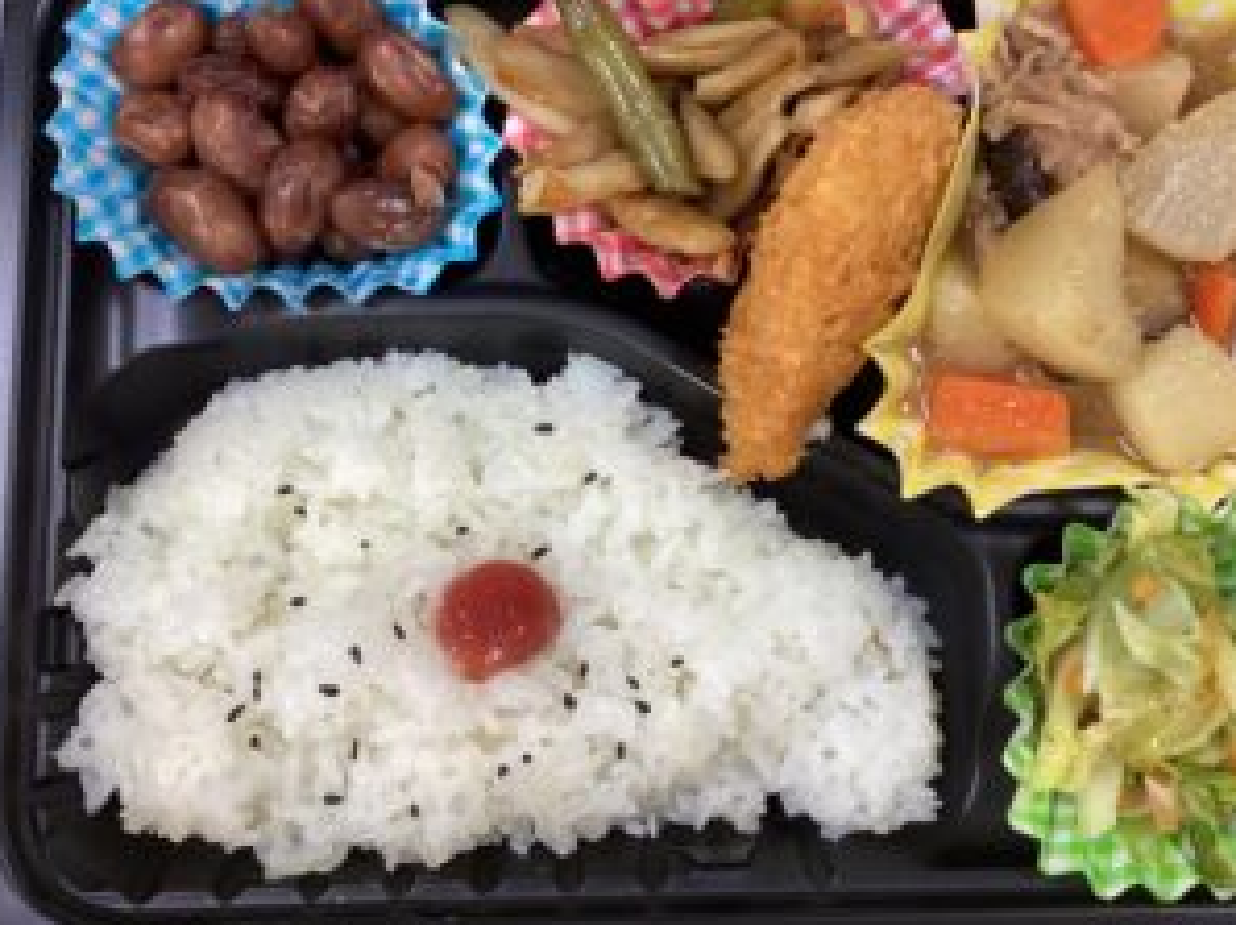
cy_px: 346
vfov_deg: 36.6
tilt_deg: -81.0
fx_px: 1391
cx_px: 633
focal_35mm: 39
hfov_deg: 47.9
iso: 160
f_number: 2.4
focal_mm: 3.3
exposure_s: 1/50
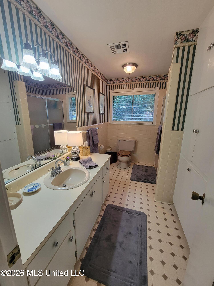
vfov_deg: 106.2
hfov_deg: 89.9
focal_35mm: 13
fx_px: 107
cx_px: 107
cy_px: 143
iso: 160
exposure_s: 1/60
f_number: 2.2
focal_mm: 2.2
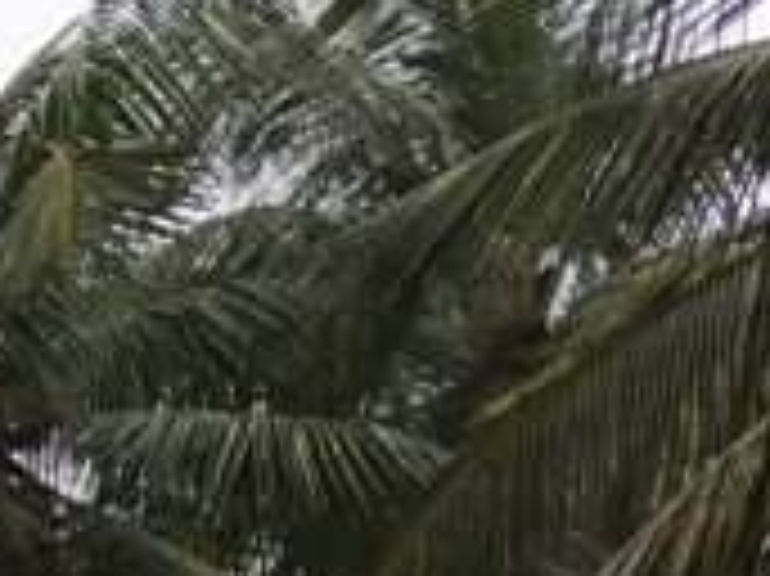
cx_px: -860
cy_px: 1539
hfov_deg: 10.3
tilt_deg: -5.0
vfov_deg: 7.7
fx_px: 3868
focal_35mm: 174
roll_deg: -0.1
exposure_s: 1/245
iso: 25
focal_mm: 4.15
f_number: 2.2
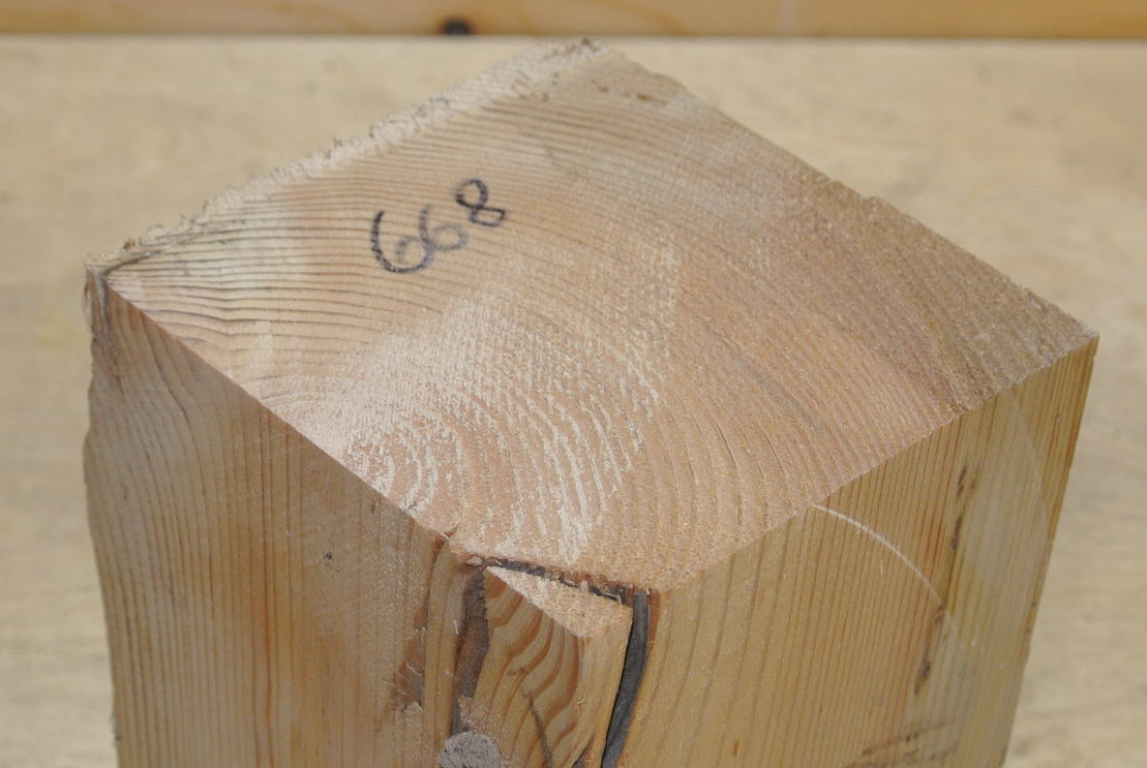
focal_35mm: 89
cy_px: 556
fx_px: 2840
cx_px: 577
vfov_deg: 15.4
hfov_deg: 22.8
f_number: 4.8
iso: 220
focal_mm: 18.9
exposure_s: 1/60
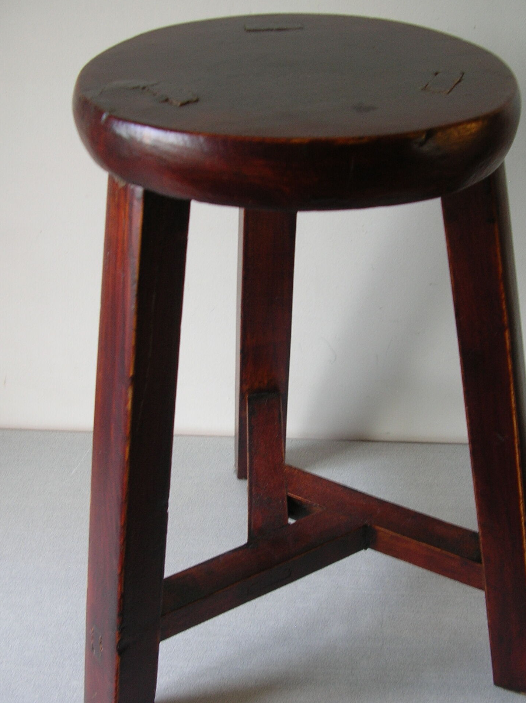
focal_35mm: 42
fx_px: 852
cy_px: 403
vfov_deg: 44.7
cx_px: 300
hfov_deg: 34.2
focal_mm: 5.8
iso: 50
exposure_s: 1/12.6
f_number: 2.8
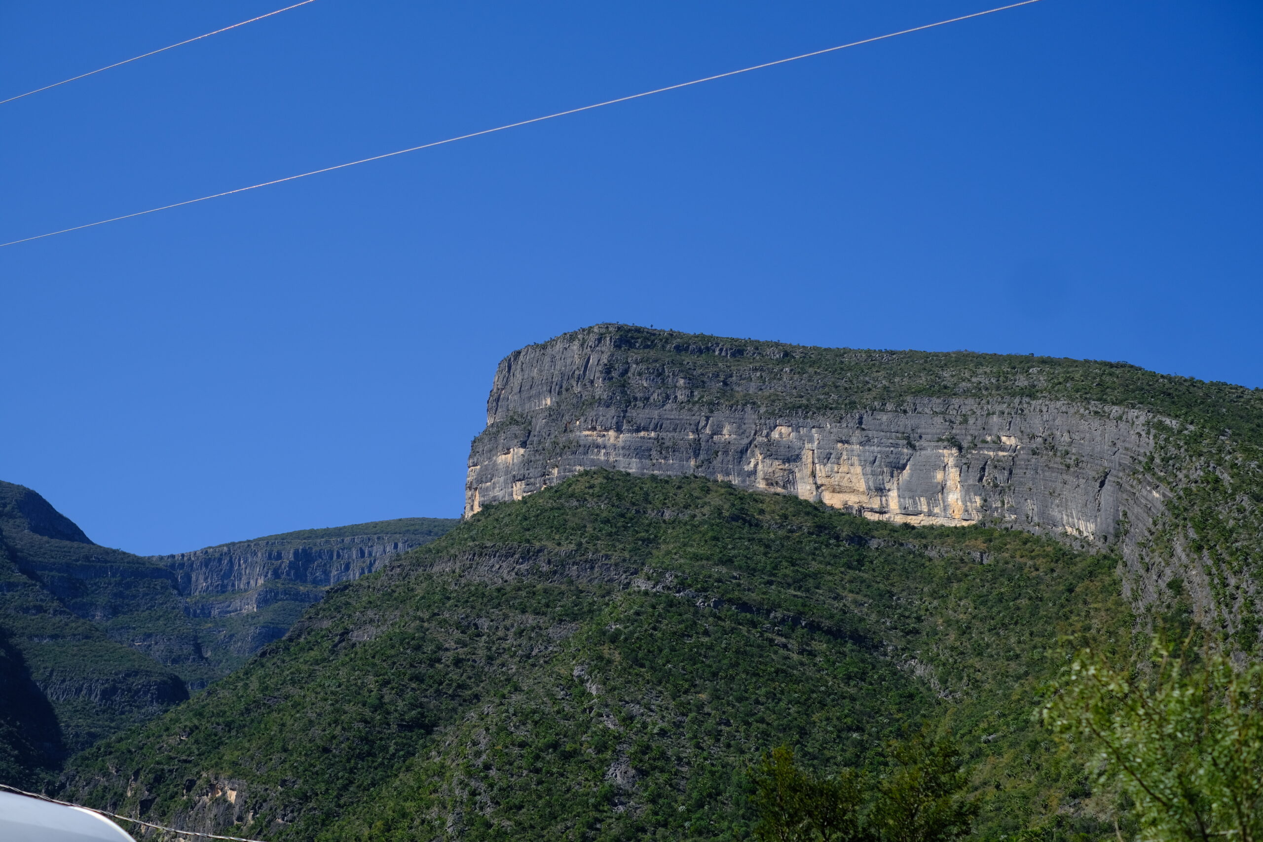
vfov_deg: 25.5
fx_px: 1859
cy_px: 421
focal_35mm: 53
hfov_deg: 37.5
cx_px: 632
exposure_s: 1/2000
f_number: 3.6
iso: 160
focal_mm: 35
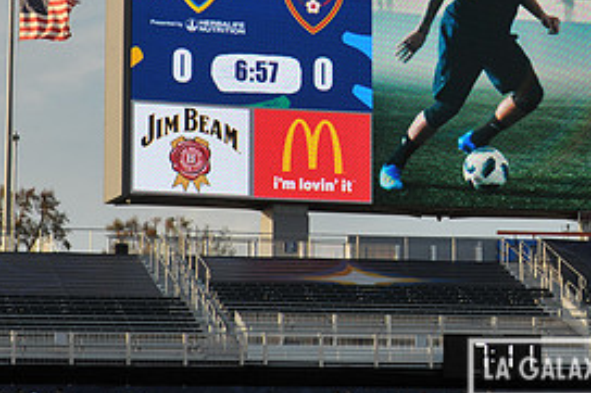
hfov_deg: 9.1
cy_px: 41
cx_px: 621
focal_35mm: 224
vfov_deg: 6.1
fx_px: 3675
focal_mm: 105
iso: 400
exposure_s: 1/500
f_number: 11
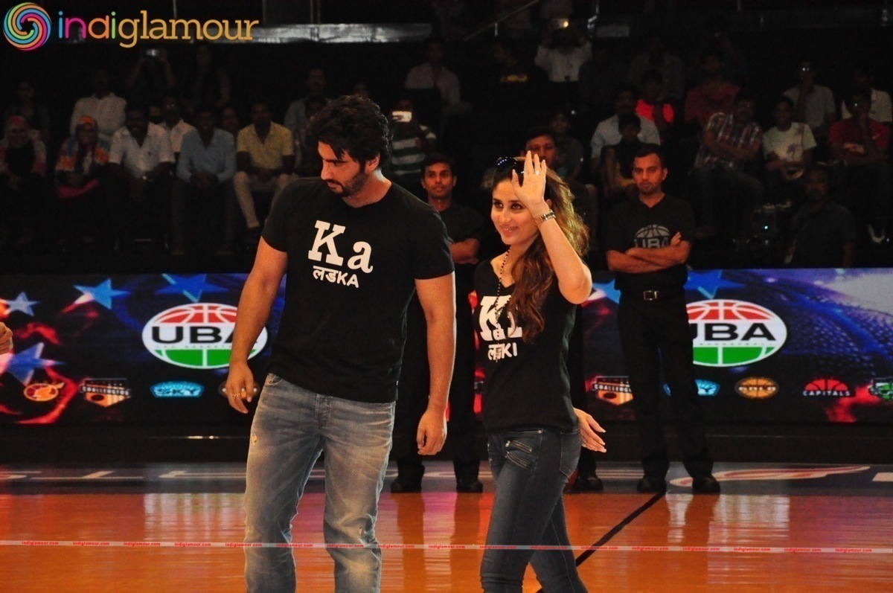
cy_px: 296
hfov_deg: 13.1
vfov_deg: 8.7
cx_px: 446
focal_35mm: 158
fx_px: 3902
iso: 3200
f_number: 5.6
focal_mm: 105
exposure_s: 1/125
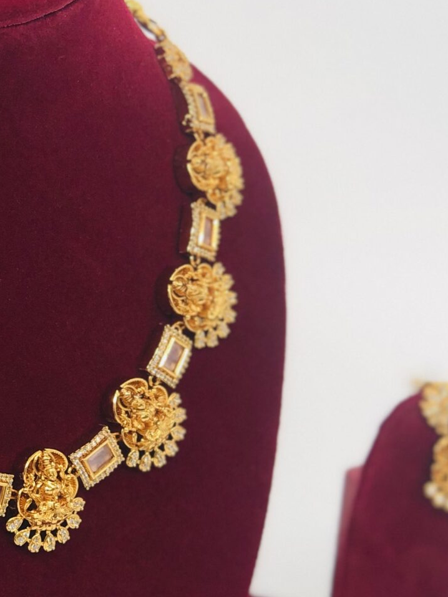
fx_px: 2400
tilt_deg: -26.7
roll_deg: -2.9
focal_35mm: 139
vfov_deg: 14.2
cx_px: 56
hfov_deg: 10.6
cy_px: 308
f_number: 2.4
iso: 16
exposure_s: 1/100
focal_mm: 6
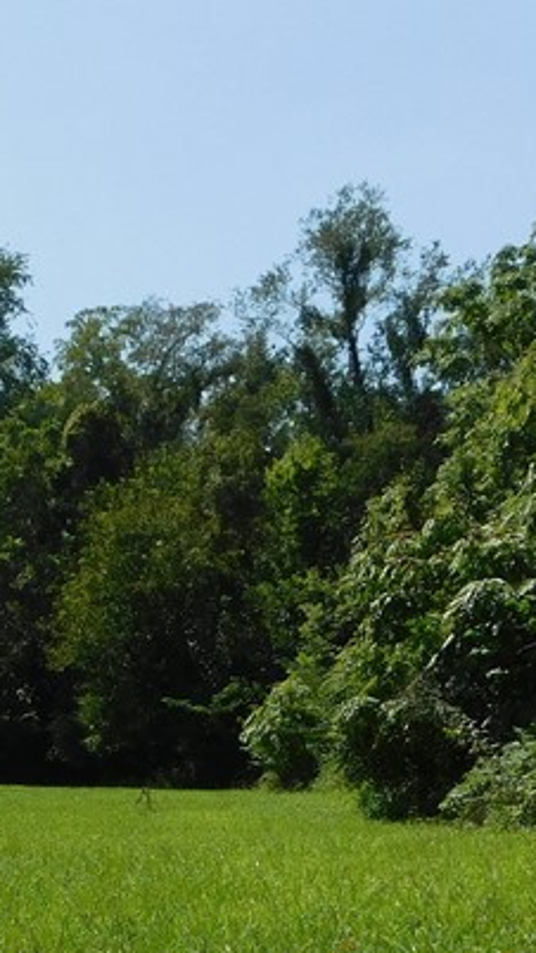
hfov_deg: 11.9
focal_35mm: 100
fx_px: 2528
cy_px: 837
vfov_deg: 21.0
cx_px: -50
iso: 125
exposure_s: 1/400
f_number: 7
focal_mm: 6.3
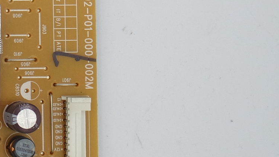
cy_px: -37
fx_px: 1472
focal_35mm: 199
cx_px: -243
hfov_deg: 10.2
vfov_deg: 6.1
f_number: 4.5
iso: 160
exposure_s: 1/125
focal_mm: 18
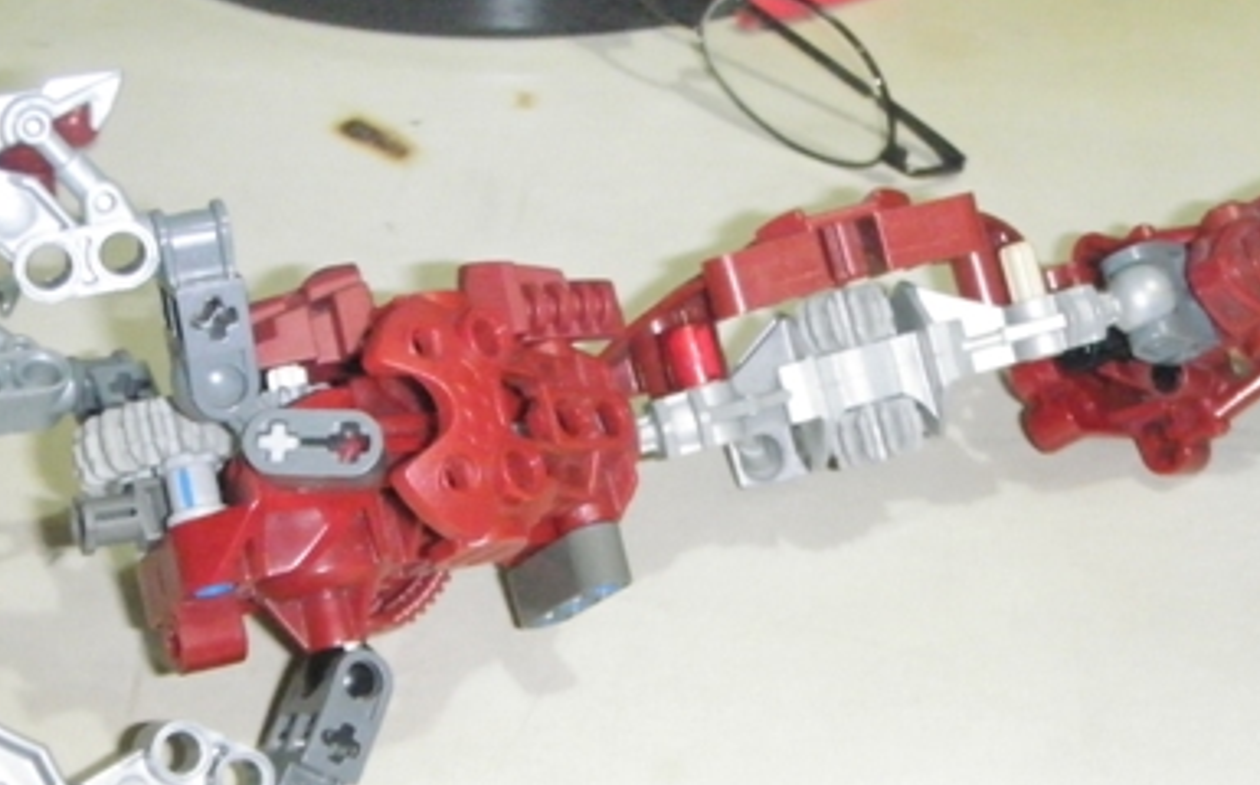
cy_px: 520
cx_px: 772
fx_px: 2299
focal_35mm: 67
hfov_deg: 30.5
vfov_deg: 19.3
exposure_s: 1/30
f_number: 3.5
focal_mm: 6.7
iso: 800
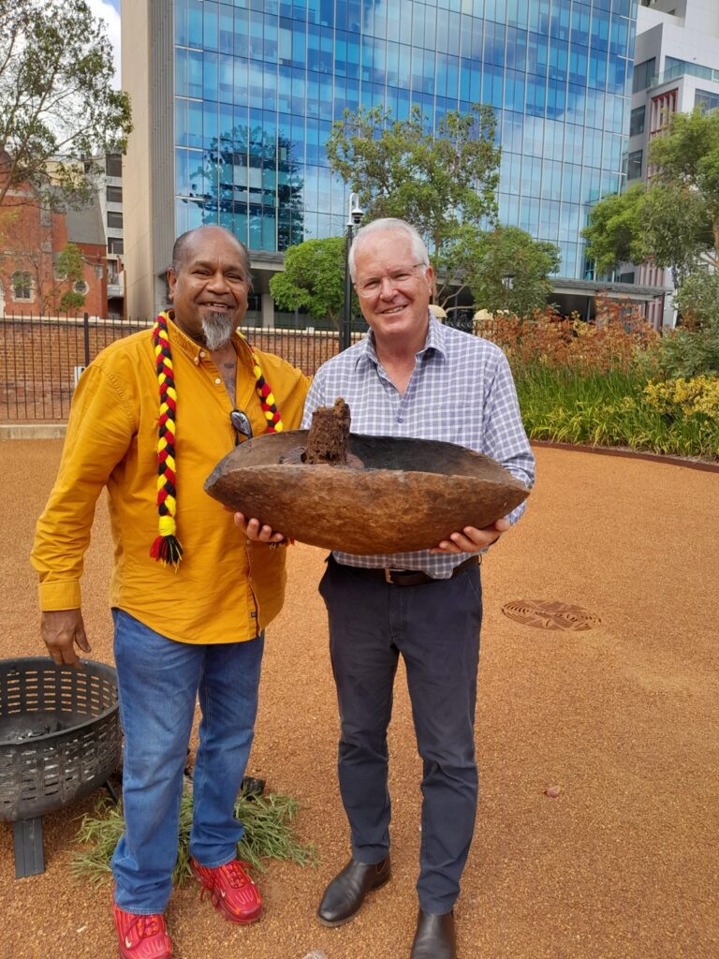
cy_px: 480
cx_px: 360
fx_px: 720
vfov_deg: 67.3
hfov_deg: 53.1
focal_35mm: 26
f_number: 1.8
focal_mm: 3.98
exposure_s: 1/193
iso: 40
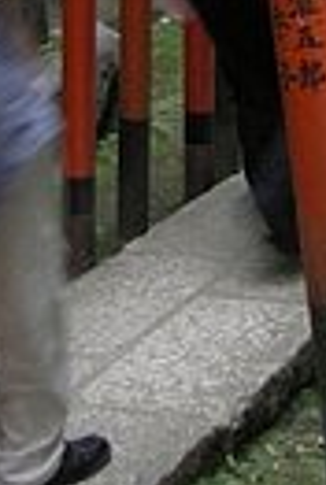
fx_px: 1973
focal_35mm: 146
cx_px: 333
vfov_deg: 13.2
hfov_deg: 9.4
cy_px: -259
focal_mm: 7.5
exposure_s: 1/13.3
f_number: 2.7
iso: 400
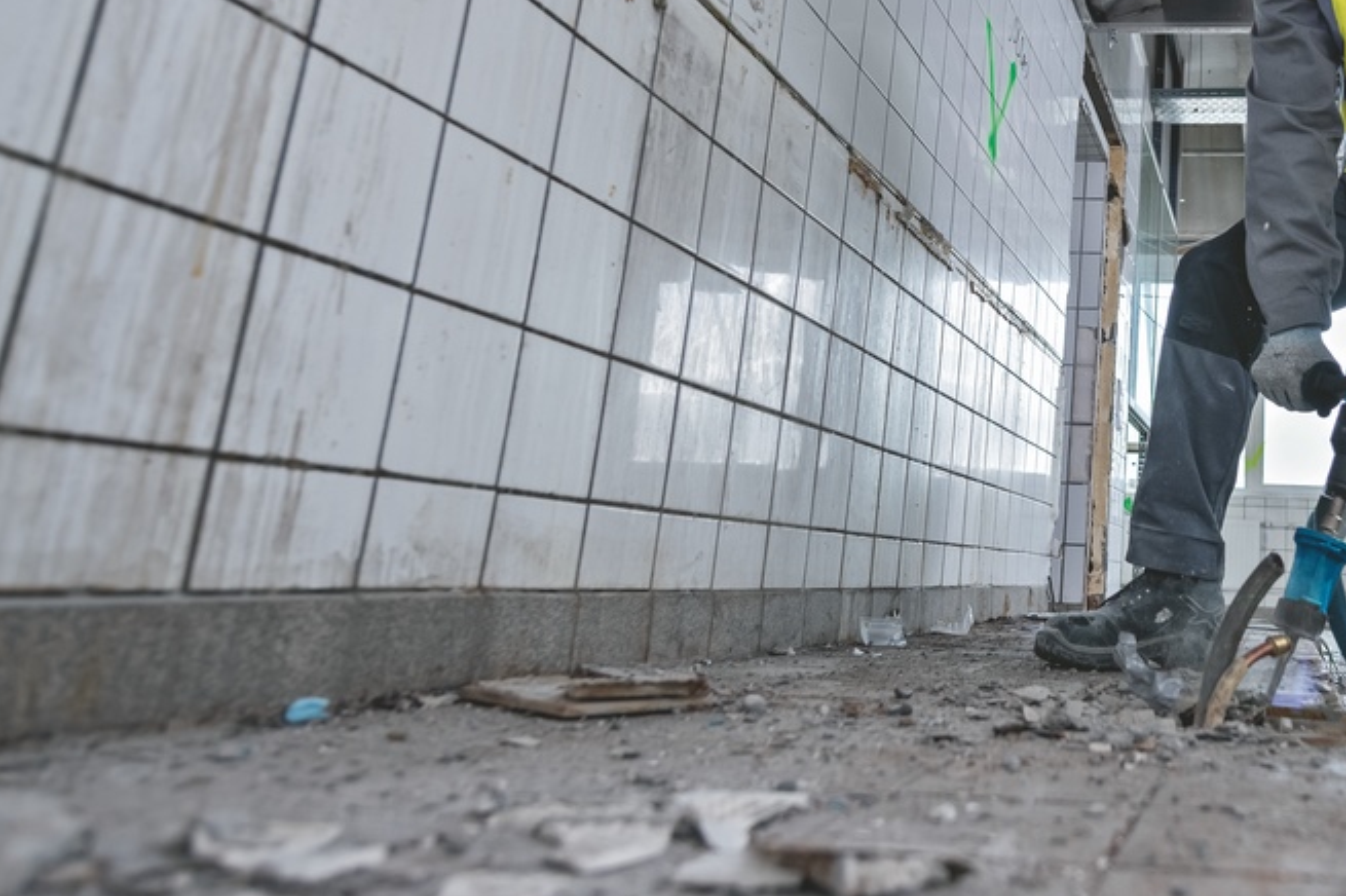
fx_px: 1233
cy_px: 263
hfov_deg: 52.7
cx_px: 1118
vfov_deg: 39.2
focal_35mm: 33
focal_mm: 18
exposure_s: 1/125
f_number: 3.2
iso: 800
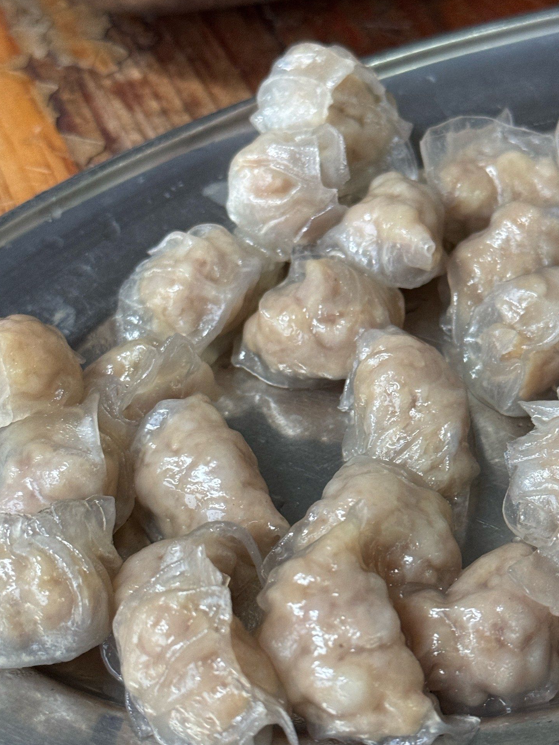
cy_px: 401
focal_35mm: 68
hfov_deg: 21.6
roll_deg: -0.7
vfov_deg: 28.5
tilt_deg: -44.0
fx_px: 1464
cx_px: 336
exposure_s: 1/33
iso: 320
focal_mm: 6.76
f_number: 1.78
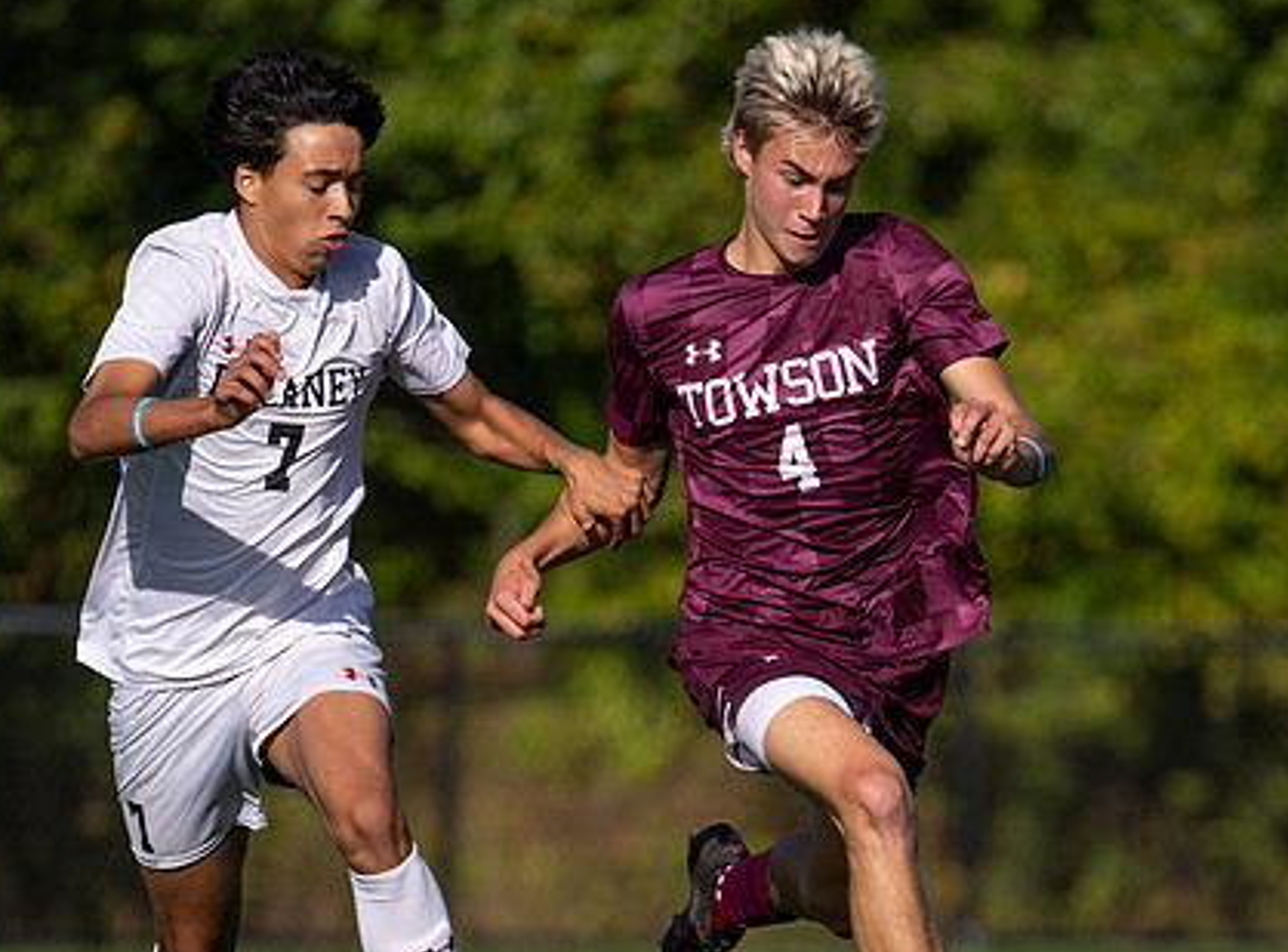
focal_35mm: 691
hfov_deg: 2.9
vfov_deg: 2.1
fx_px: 25579
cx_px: 870
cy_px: 731
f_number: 4.5
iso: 140
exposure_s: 1/1600
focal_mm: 400
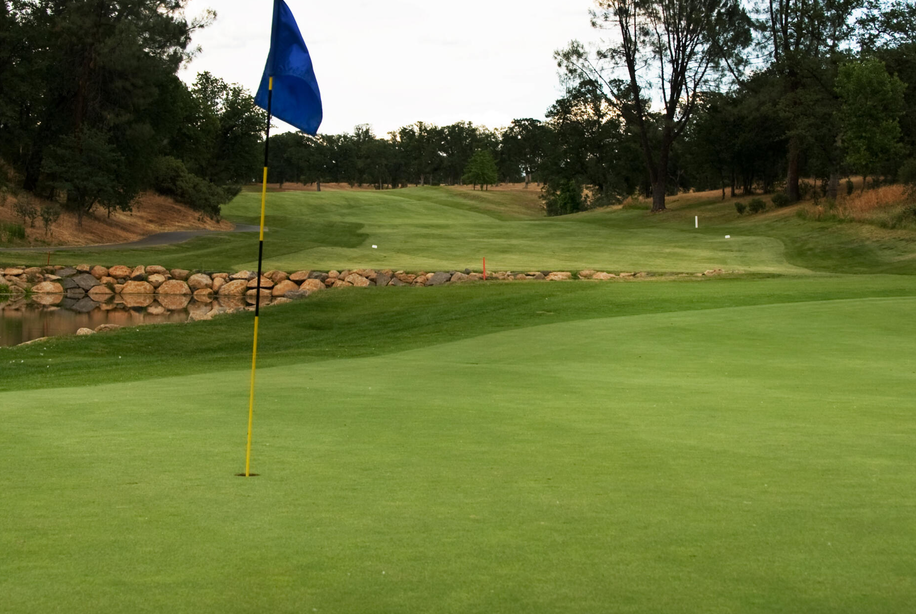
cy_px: 186
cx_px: 485
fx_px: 1987
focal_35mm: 78
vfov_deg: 17.5
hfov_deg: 26.0
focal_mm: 32
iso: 100
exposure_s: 1/160
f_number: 7.1
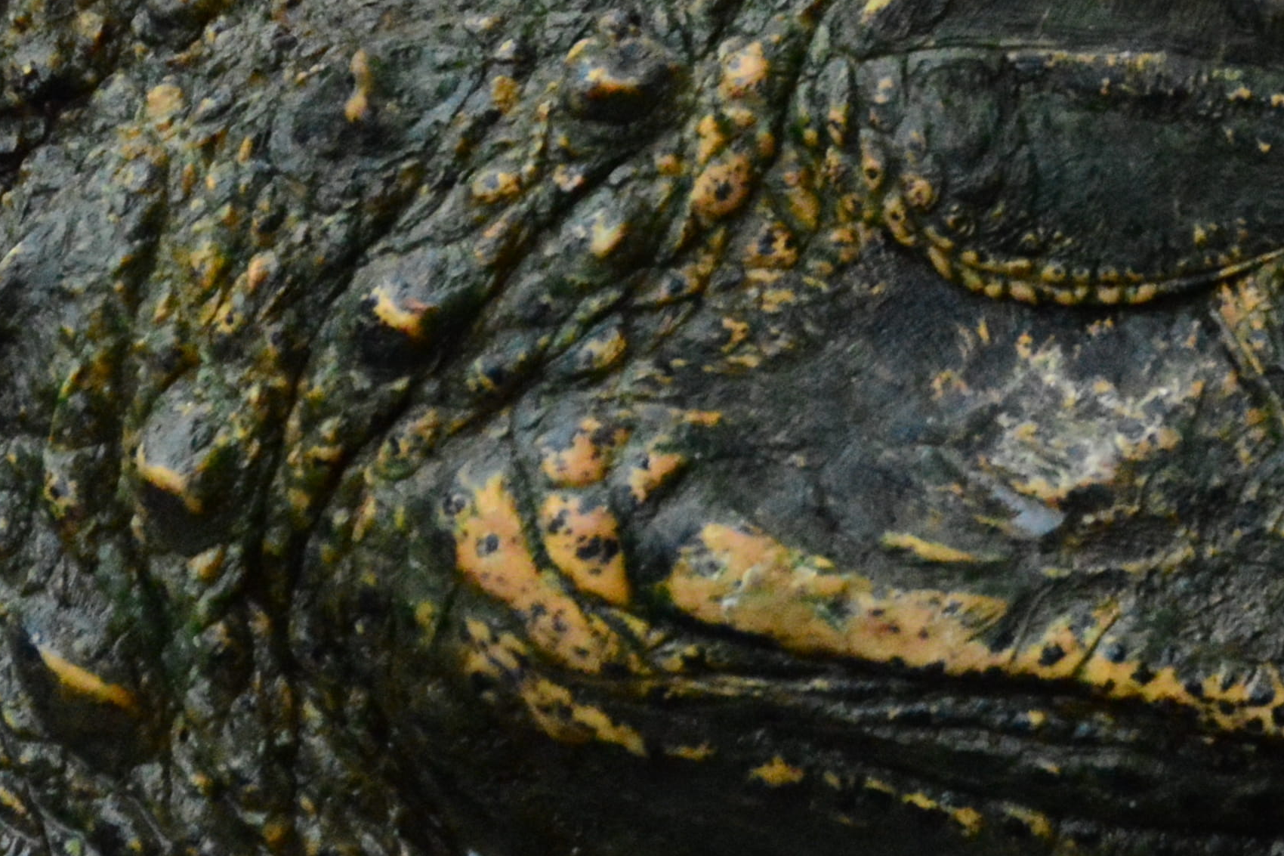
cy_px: 180
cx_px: 1835
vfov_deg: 1.9
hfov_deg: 2.9
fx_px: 25489
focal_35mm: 715
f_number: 8
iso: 6400
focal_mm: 135
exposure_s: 1/500
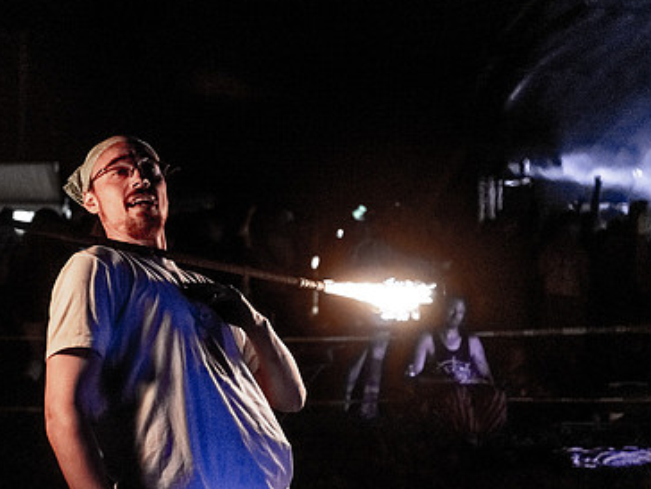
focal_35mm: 69
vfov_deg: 21.3
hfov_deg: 28.2
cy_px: 191
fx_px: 1298
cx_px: 308
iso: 6400
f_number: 2.8
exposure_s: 1/400
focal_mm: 45
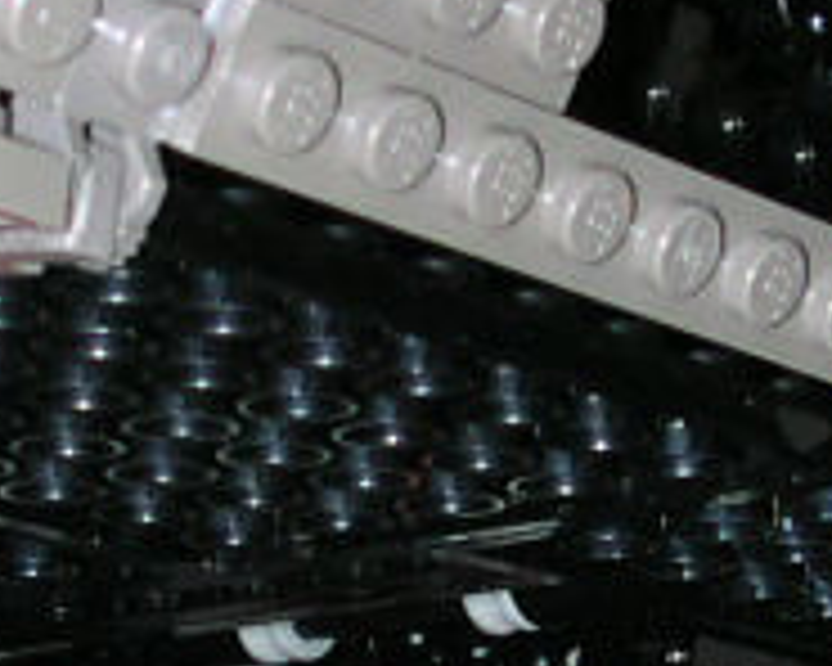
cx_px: 468
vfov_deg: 7.7
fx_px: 4925
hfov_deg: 9.7
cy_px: 621
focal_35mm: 200
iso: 100
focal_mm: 5.6
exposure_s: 1/60
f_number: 4.5
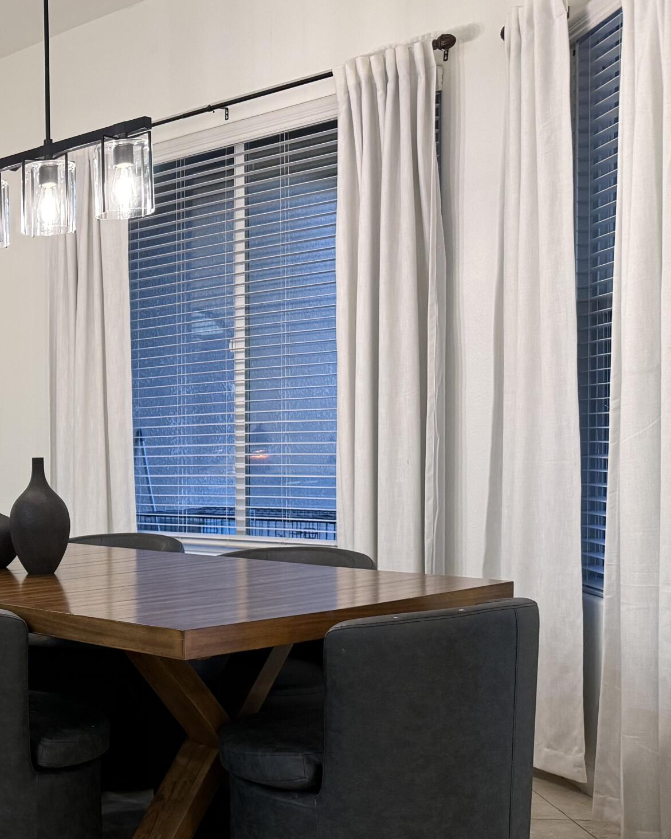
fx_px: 1192
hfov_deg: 27.1
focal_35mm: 48
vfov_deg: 38.6
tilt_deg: -3.0
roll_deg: +1.6
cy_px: 502
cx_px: -172
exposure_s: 1/60
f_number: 1.78
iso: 250
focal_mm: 6.76
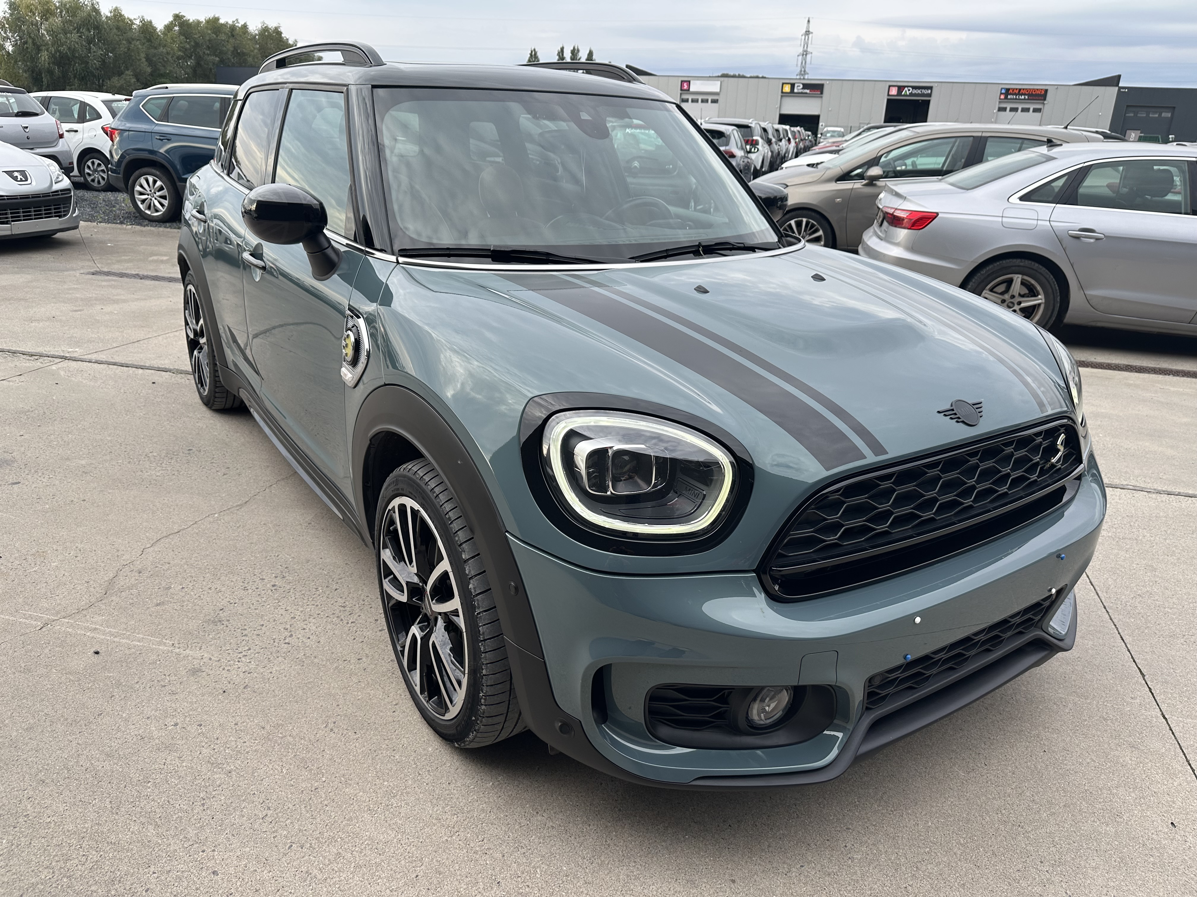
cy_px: 448
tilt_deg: -19.7
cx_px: 598
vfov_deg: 56.8
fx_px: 830
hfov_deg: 71.6
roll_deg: -2.6
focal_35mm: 24
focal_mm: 6.86
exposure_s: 1/850
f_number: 1.78
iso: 80
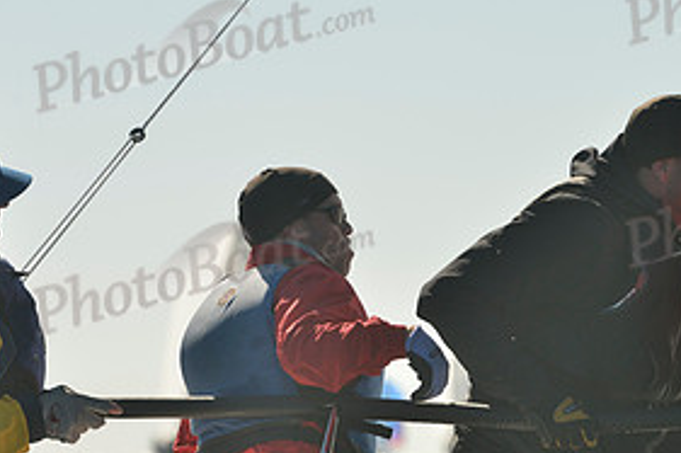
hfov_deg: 3.8
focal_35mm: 537
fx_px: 10152
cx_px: 502
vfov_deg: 2.6
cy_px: 365
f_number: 8
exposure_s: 1/640
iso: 200
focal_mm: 260
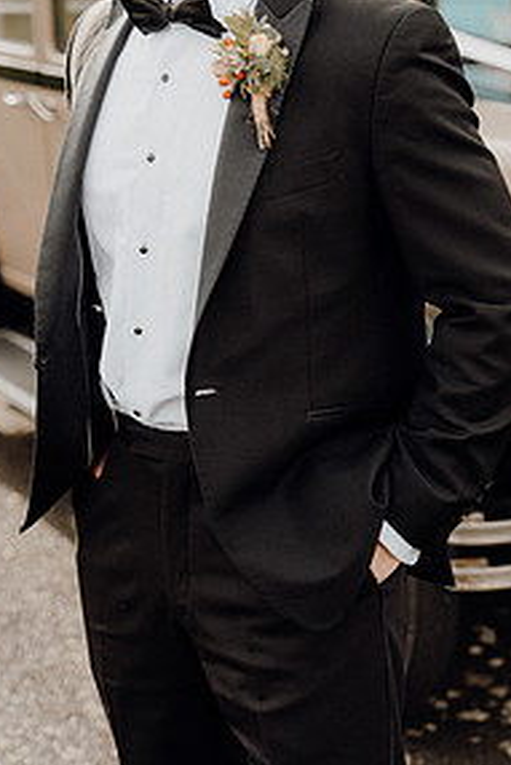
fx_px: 2041
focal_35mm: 96
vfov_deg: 21.1
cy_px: 233
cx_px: 235
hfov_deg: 14.3
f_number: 3.5
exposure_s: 1/500
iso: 250
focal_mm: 61
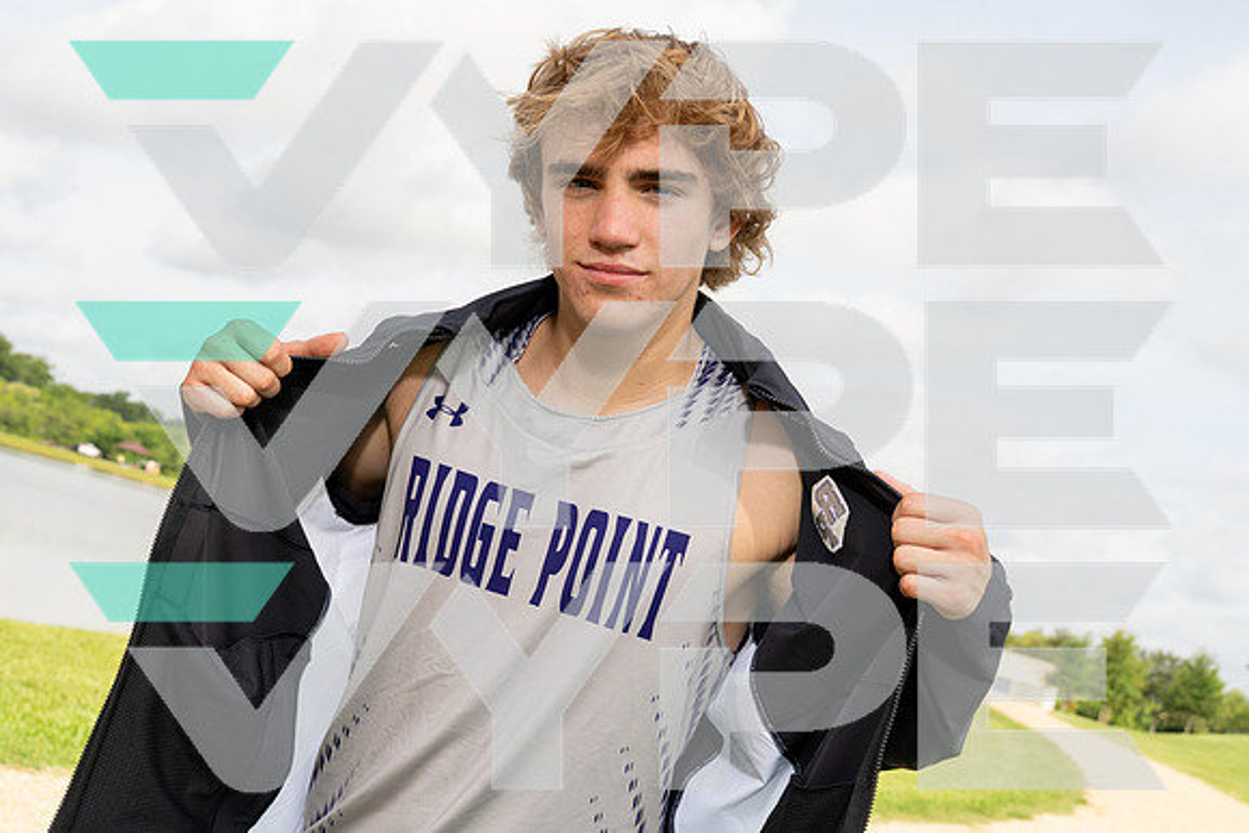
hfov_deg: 41.1
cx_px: 624
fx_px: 1666
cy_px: 416
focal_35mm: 48
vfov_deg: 28.1
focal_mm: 48
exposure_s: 1/250
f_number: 9
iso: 250
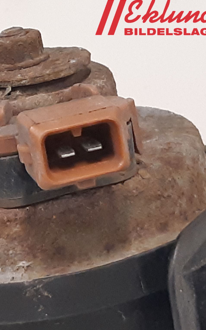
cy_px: 165
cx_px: 7
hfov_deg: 32.1
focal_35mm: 37
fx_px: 332
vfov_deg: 52.8
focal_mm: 3.93
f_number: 1.7
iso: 250
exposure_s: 1/50
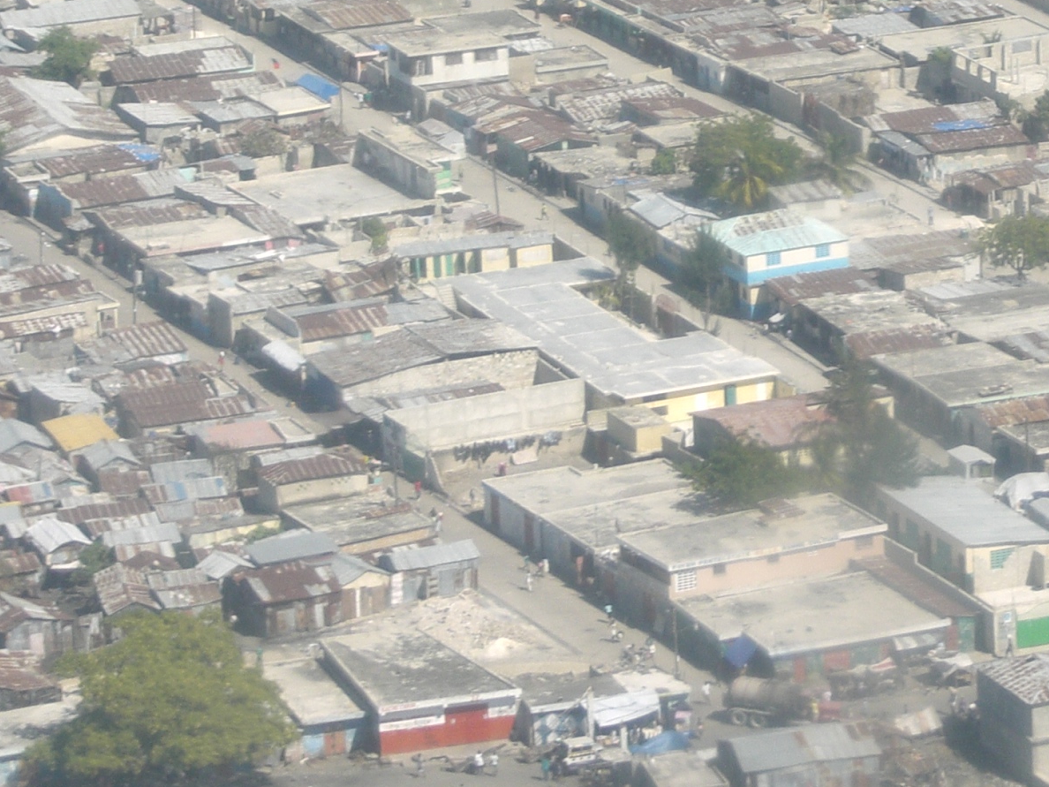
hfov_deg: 8.9
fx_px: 6697
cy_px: 86
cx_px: 816
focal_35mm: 221
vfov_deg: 6.7
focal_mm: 18.9
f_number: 5.4
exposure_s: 1/320
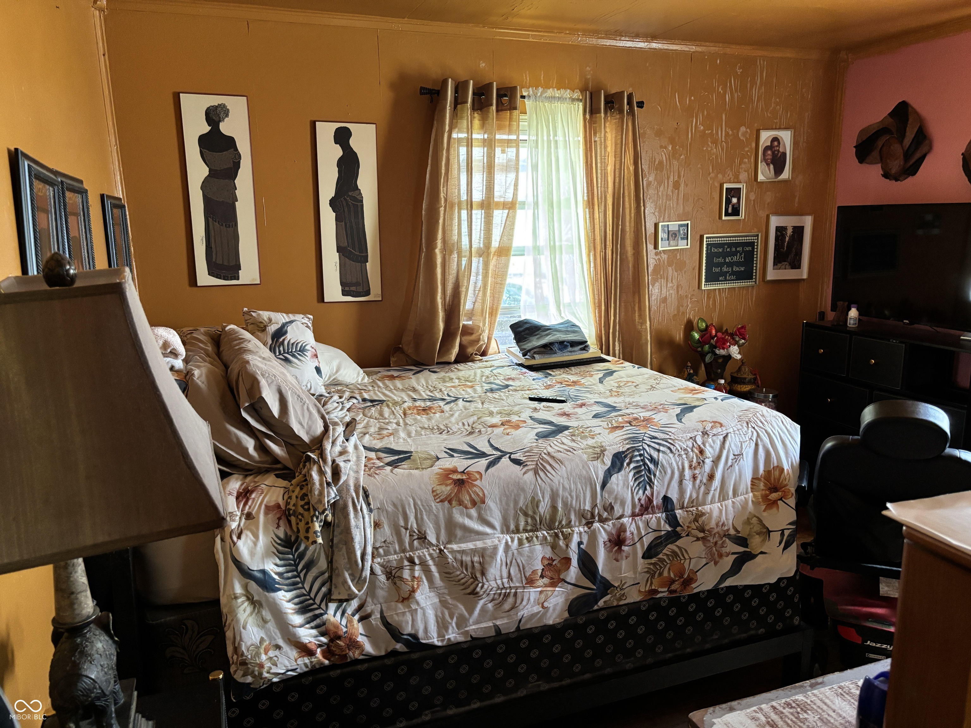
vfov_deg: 53.1
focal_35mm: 26
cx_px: 486
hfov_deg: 67.3
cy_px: 364
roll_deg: +0.6
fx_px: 729
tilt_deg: -11.4
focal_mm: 5.96
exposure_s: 1/40
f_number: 1.6
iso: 400
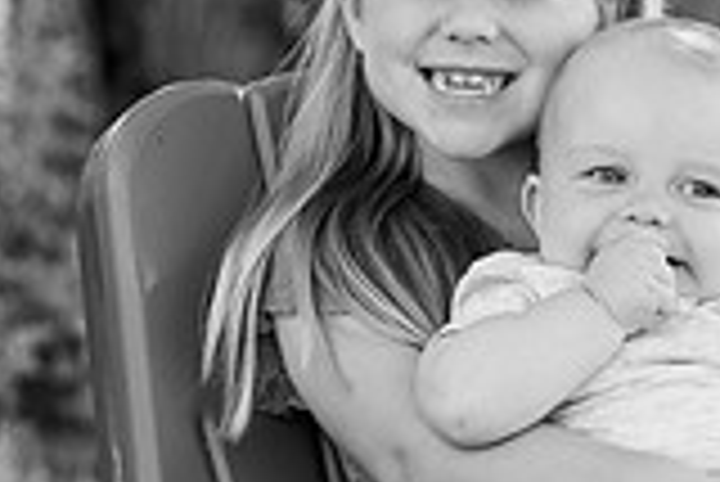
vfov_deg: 2.9
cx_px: 176
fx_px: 9568
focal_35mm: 478
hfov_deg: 4.3
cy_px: 218
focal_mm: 132
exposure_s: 1/250
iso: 800
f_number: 4.5
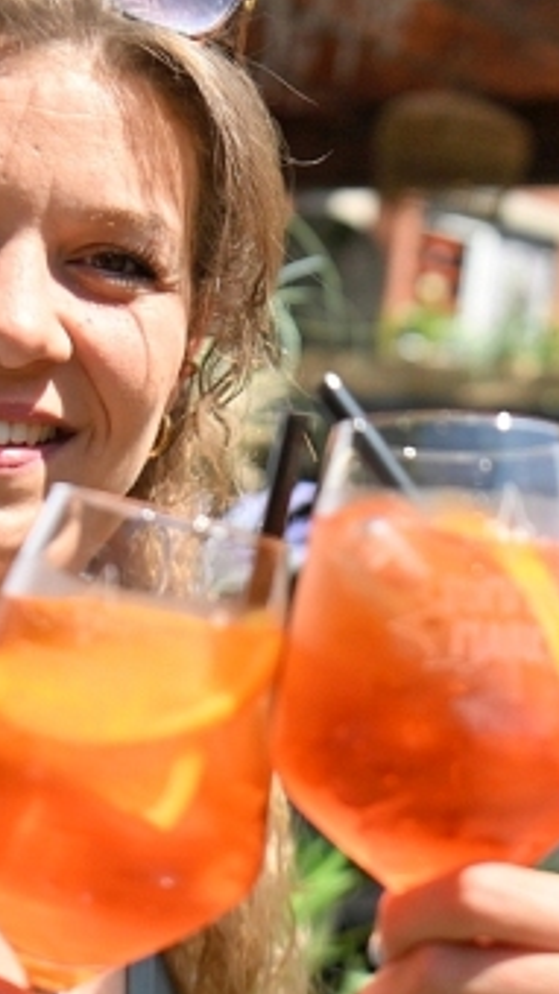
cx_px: 685
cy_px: 572
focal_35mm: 116
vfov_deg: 18.5
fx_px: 3060
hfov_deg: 10.3
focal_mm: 40
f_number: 5
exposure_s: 1/3200
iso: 320
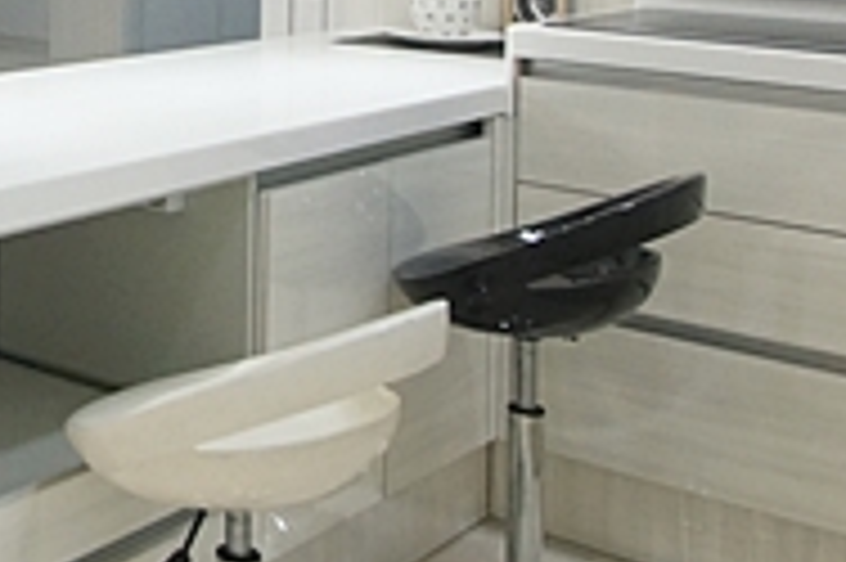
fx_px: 1503
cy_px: -180
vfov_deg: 19.5
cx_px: -225
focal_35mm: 64
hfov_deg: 27.0
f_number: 5
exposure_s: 1/125
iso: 800
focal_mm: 10
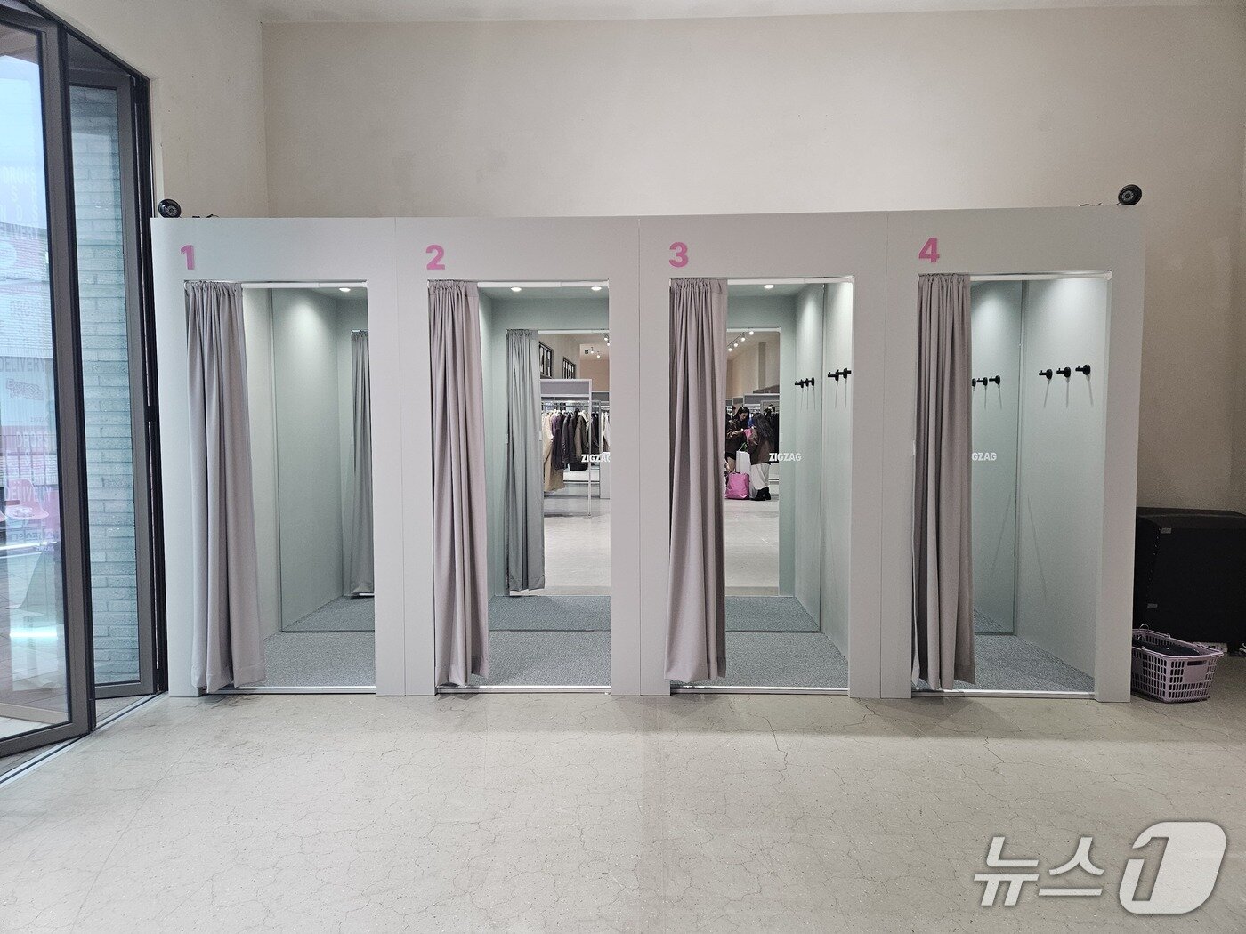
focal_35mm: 23
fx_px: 828
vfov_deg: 58.9
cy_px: 467
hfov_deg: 73.9
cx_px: 623
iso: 400
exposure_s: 1/240
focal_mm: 5.4
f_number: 1.8
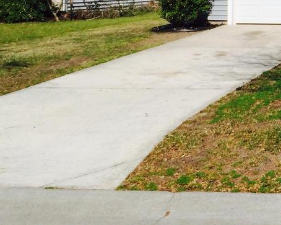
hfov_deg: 19.3
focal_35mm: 88
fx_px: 732
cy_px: -33
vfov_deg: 16.8
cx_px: 406
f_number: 2.2
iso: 32
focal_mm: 4.12
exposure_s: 1/3425
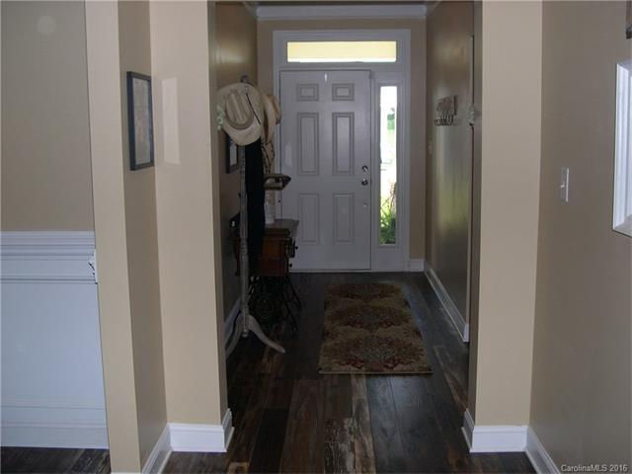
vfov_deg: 37.7
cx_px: 316
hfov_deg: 49.0
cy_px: 237
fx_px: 694
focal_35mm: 38
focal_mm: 8
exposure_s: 1/60
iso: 100
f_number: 2.8
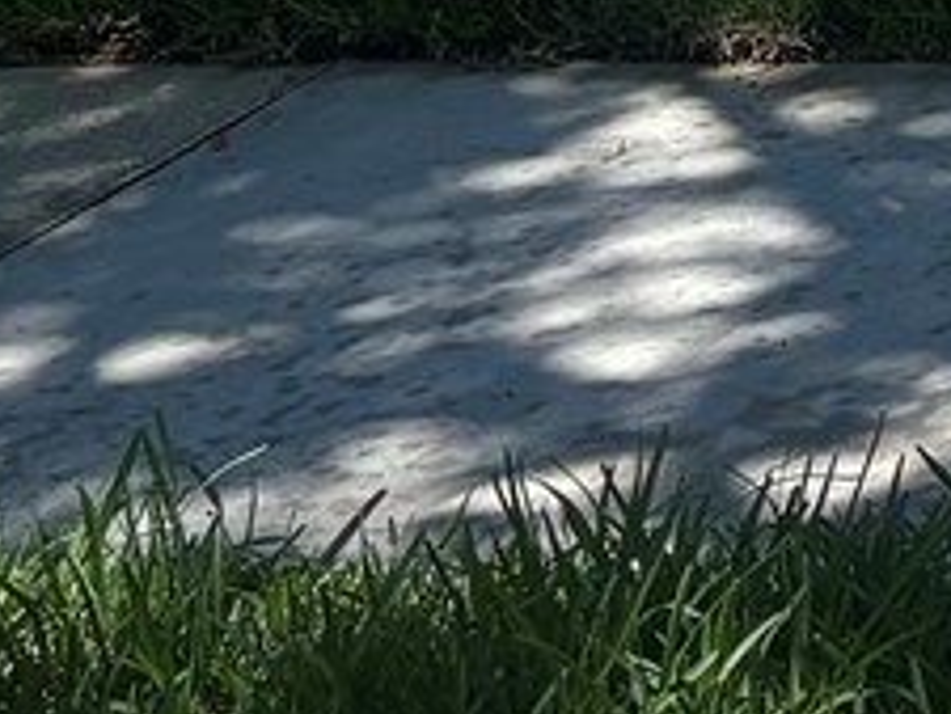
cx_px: 2249
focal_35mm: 185
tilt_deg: -3.0
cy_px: -1322
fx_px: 5085
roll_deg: -1.7
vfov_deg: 7.2
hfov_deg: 9.5
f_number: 1.6
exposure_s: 1/2242
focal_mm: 5.96
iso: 50
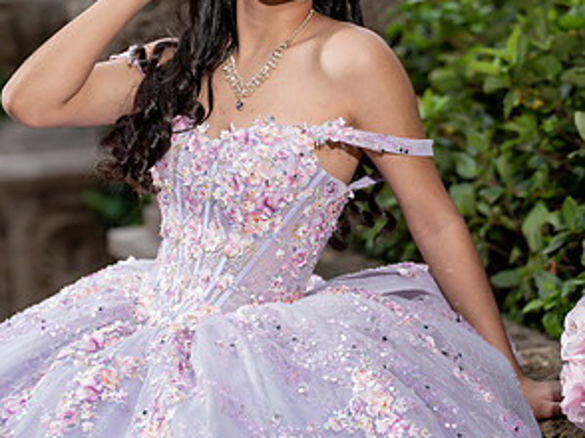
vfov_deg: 11.3
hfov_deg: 15.1
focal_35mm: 131
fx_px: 2212
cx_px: 296
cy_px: 183
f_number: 2.8
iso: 80
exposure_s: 1/1000
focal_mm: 89
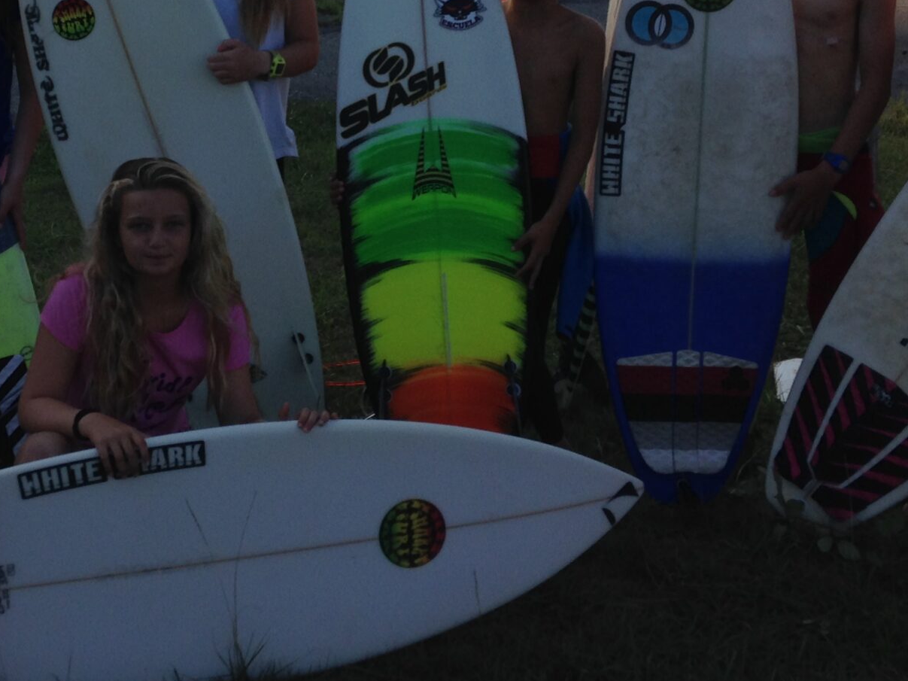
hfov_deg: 27.5
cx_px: 270
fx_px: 1836
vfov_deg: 20.6
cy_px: 78
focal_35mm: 70
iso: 50
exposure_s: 1/1550
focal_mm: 4.12
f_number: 2.4
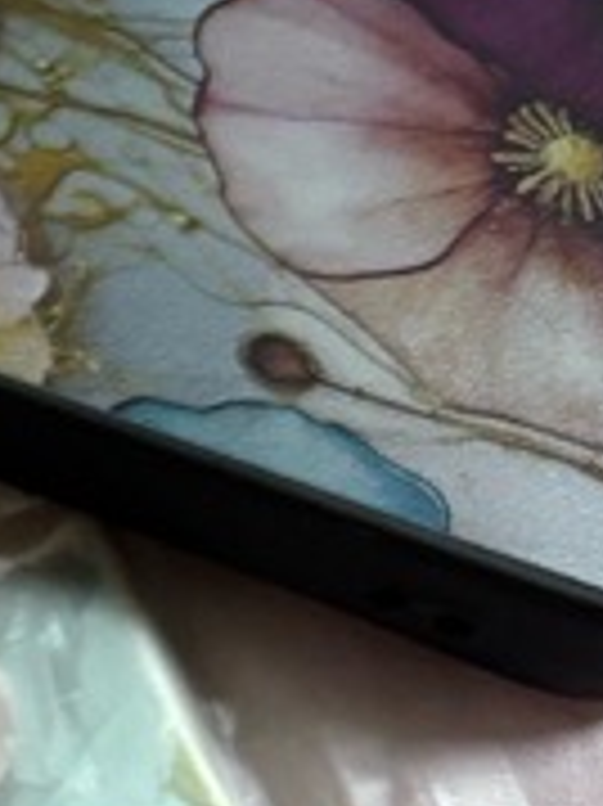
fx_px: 3372
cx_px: -1062
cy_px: 887
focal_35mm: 145
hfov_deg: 8.8
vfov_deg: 13.4
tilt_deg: -70.5
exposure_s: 1/33
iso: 400
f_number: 1.6
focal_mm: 5.96
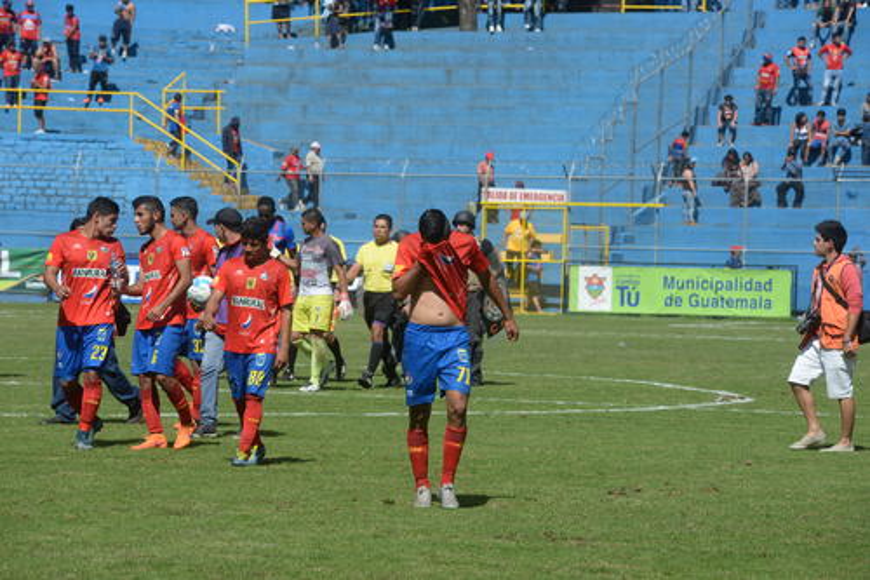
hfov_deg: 10.3
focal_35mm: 200
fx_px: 4831
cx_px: 435
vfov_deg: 6.9
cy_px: 290
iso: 800
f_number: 11
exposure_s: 1/1600
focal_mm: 200
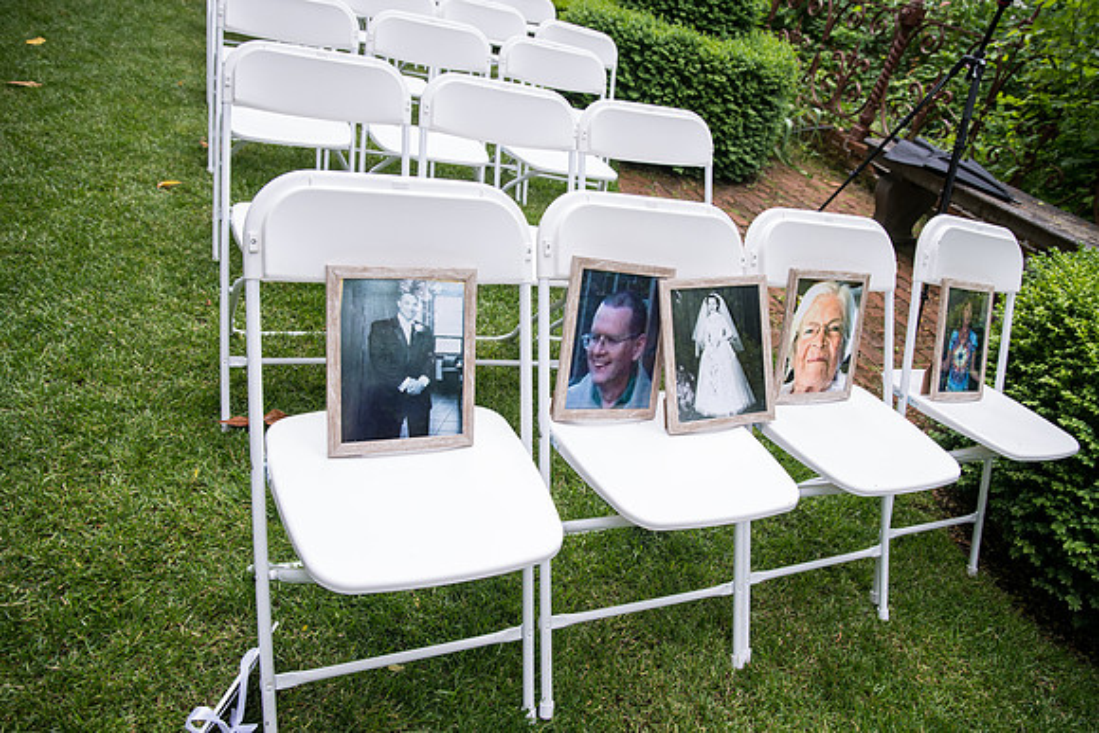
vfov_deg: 53.2
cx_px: 550
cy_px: 366
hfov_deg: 73.7
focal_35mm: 24
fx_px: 733
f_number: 4.5
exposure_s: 1/320
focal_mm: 24
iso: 400
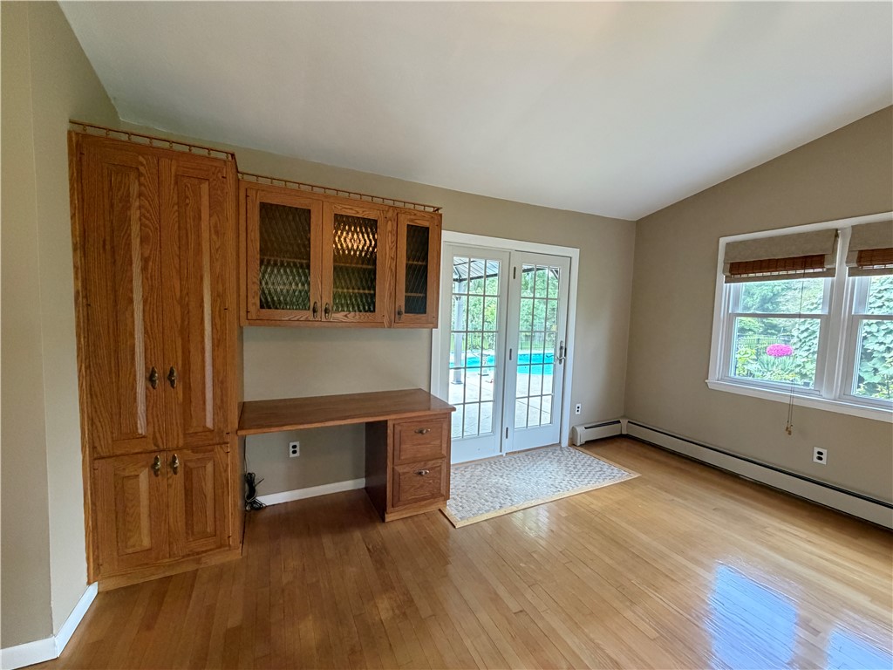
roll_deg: -1.0
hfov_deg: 102.1
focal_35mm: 14
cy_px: 335
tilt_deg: -4.5
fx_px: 361
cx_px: 446
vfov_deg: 85.7
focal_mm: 2.22
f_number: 2.2
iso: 500
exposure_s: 1/60
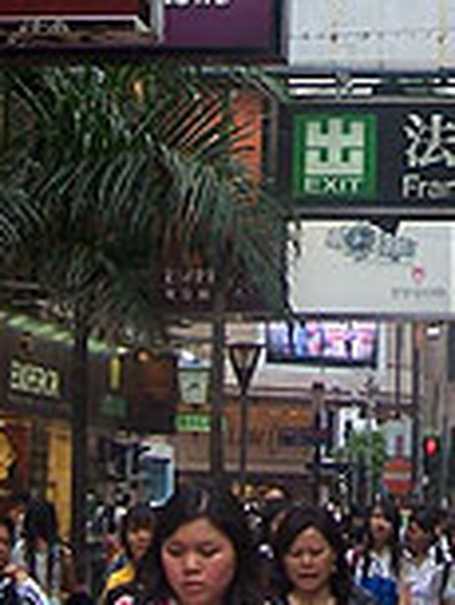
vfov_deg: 14.8
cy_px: -91
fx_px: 2258
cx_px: 404
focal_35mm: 129
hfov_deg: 11.4
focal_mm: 6.3
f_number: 2.8
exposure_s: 1/125
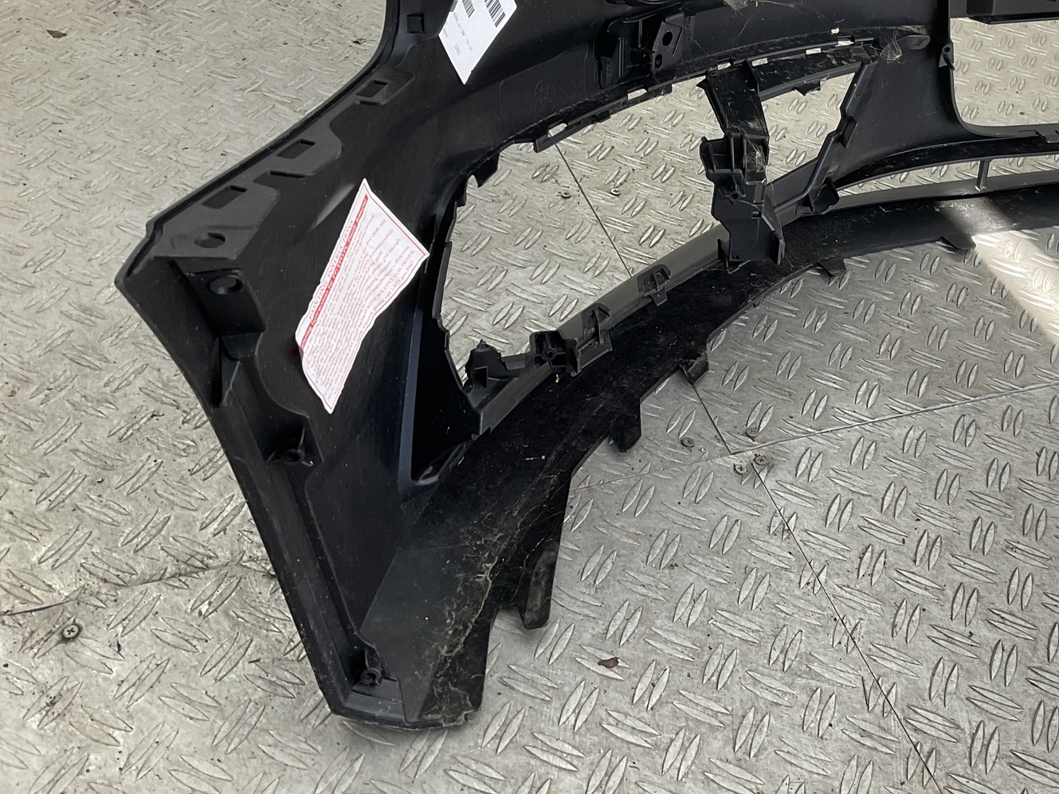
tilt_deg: -35.2
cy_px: 209
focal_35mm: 44
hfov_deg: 42.1
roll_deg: -13.8
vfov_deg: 32.3
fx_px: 1346
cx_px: 738
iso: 20
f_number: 1.8
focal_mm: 3
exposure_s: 1/100
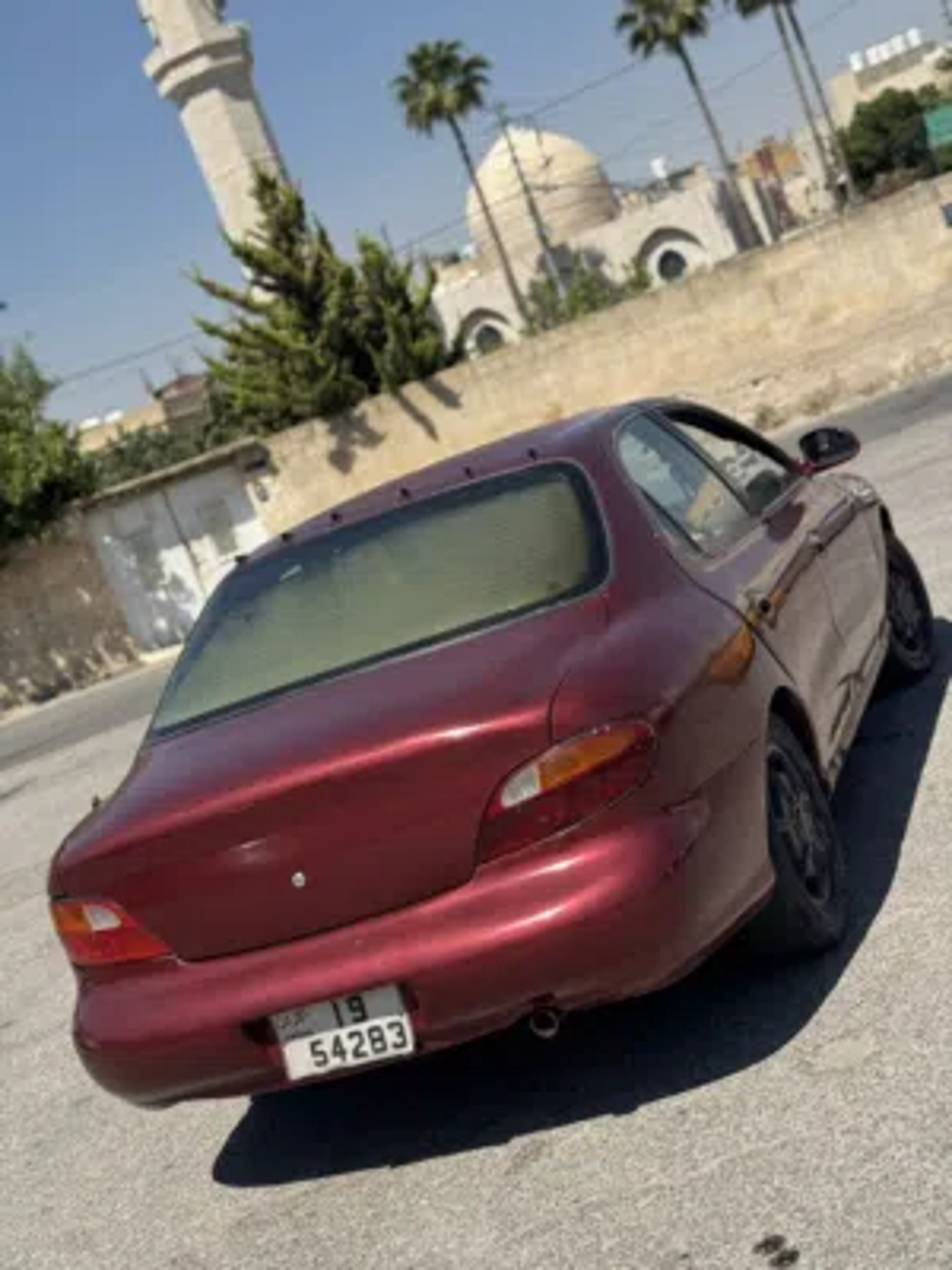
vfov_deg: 39.7
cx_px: 476
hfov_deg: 30.3
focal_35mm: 48
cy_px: 635
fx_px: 1760
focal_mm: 6.76
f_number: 1.78
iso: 64
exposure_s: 1/5848
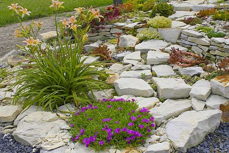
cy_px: 76
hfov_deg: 43.6
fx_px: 287
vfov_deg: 29.9
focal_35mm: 45
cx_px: 114
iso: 200
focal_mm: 30
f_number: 9
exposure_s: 1/400
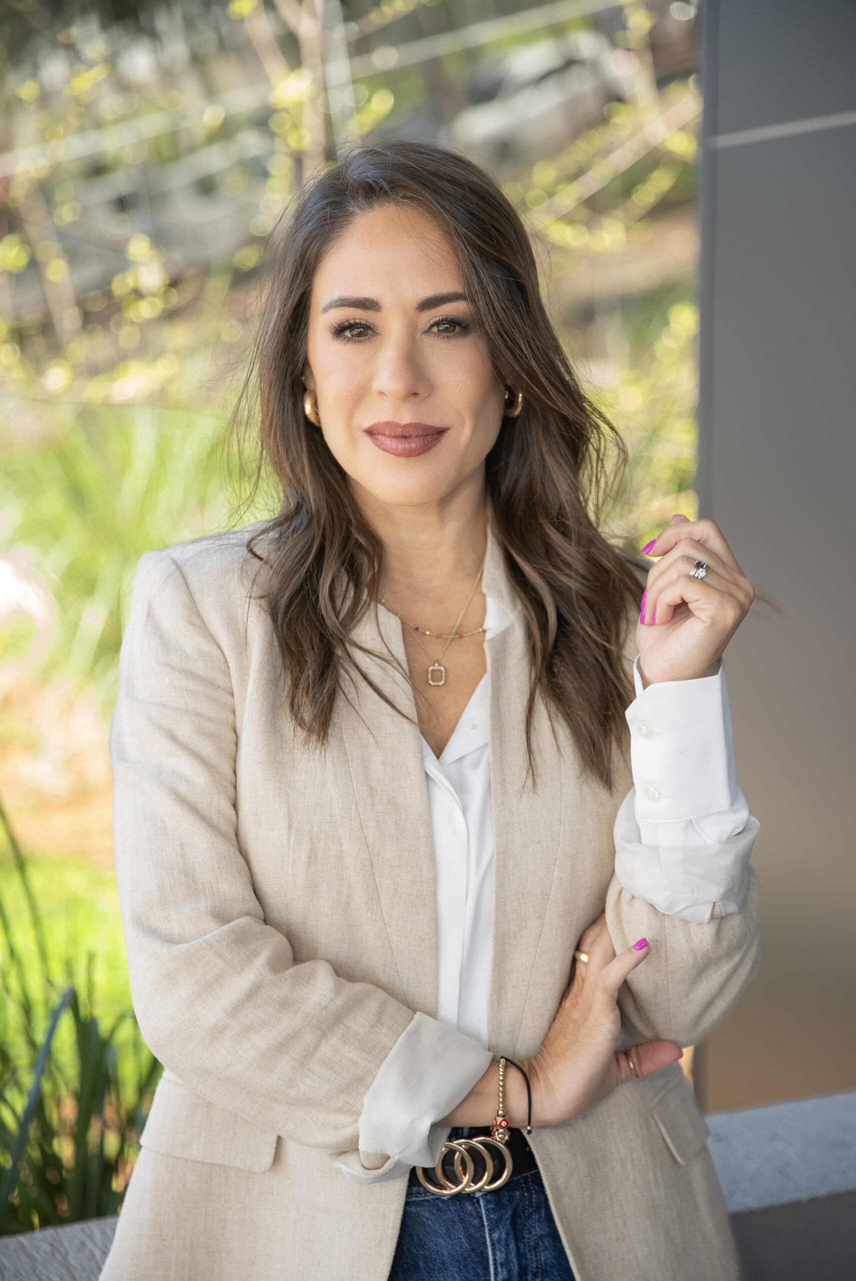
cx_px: 428
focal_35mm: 70
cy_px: 640
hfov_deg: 19.5
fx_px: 2493
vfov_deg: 28.8
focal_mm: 70
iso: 200
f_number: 2.8
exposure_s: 1/250
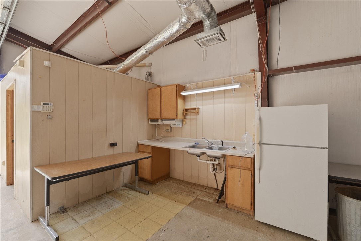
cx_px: 180
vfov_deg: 81.2
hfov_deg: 104.3
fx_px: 140
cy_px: 120
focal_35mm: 14
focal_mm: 14
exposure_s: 1/60
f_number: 8
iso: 400
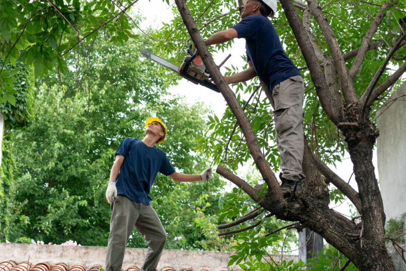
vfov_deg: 16.8
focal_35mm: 81
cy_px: 81
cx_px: 193
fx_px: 914
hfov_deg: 25.1
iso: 100
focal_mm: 55
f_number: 4
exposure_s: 1/125
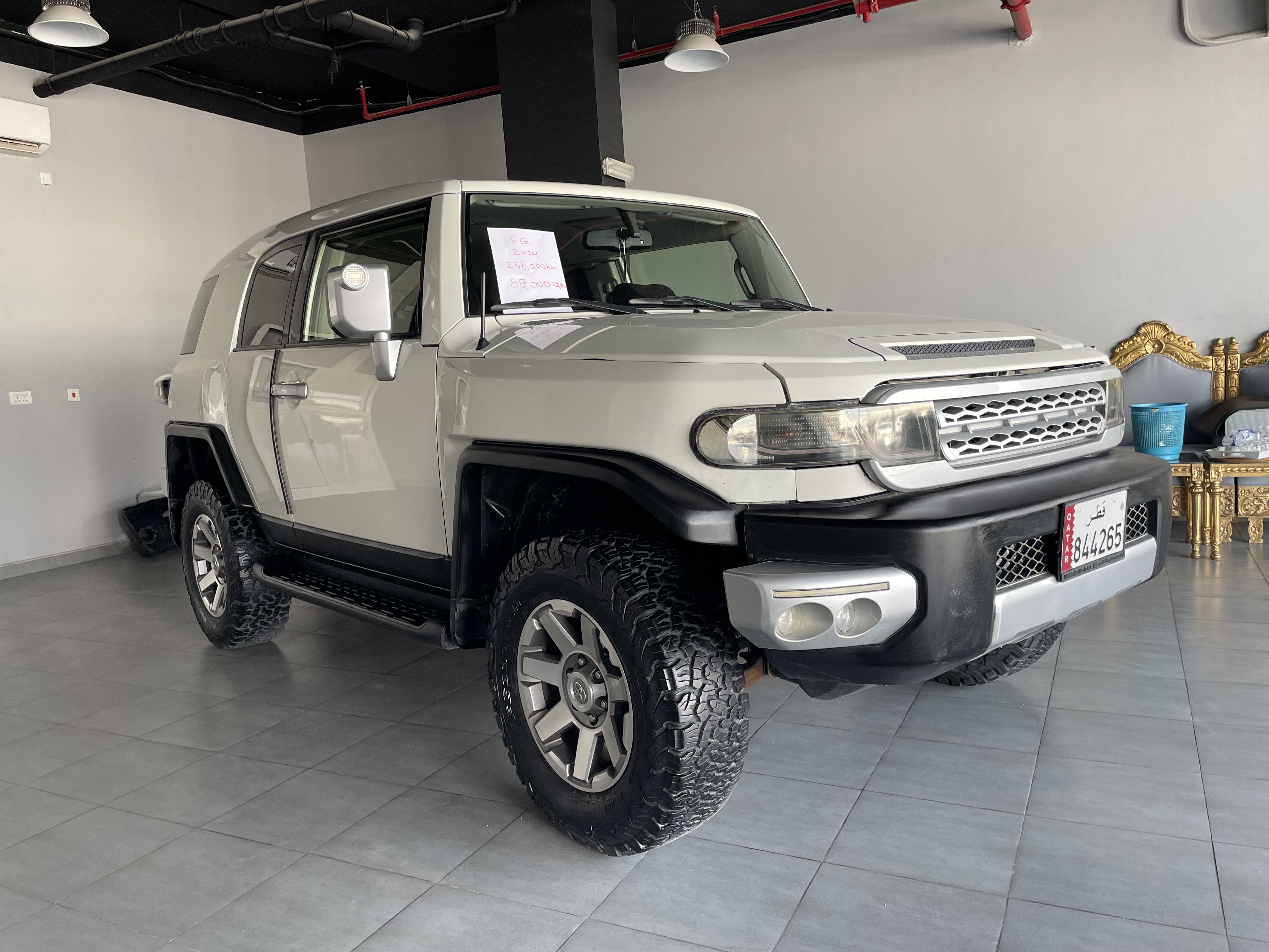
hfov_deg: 67.3
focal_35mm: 26
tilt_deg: -7.3
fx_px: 953
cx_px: 634
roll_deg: +3.5
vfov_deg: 53.1
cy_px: 476
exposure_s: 1/121
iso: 64
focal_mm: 4.2
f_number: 1.6
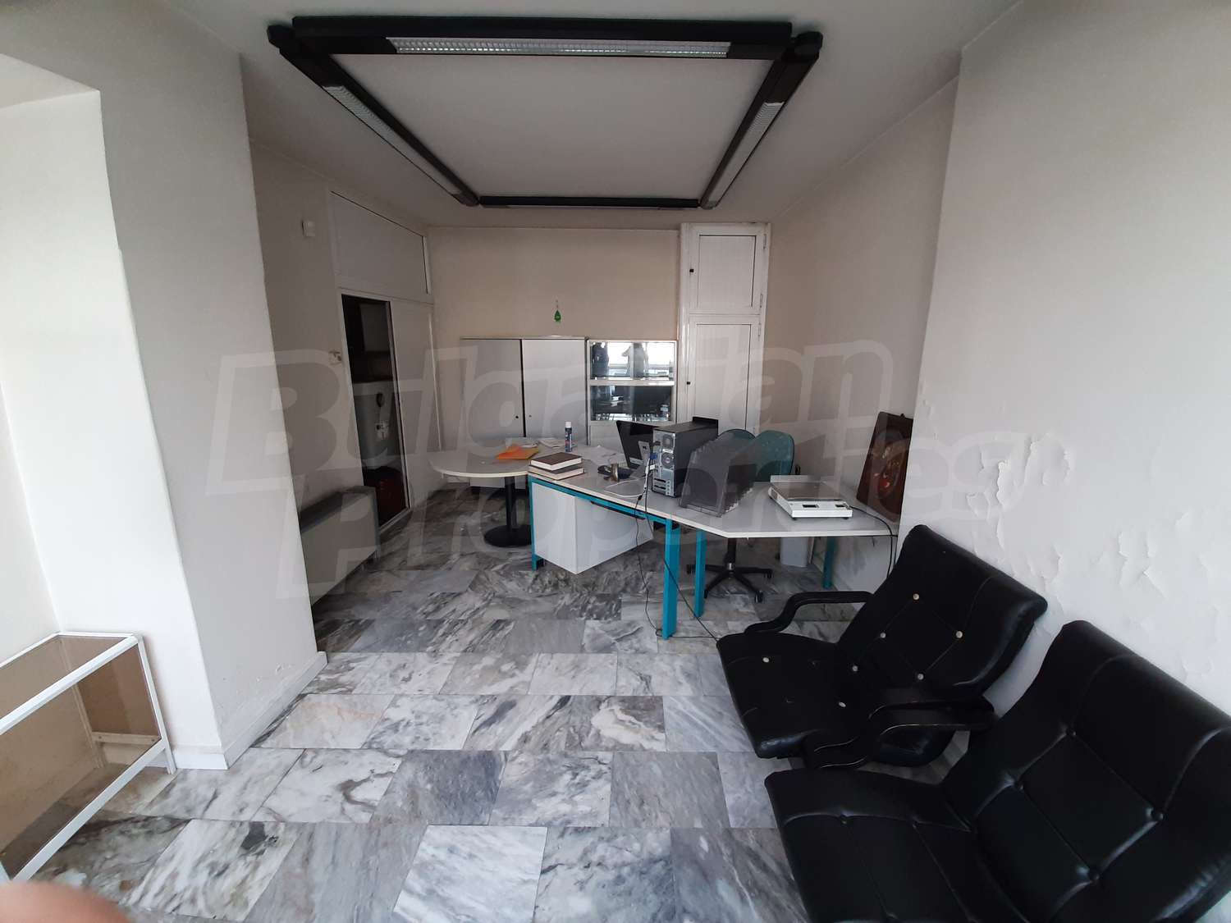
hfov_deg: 106.2
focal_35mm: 13
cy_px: 462
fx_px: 462
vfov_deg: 89.9
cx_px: 616
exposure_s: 1/50
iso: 125
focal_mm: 1.42
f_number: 2.2
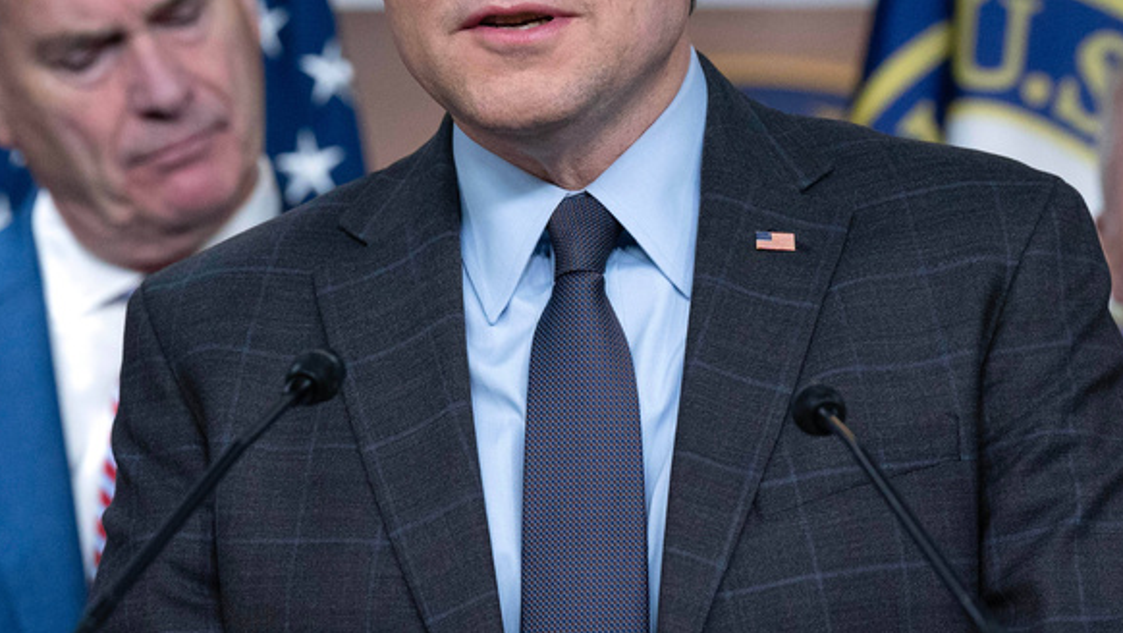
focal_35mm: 256
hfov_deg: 8.4
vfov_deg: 4.8
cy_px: 165
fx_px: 7627
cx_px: 575
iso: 3200
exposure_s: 1/400
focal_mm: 139
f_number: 4
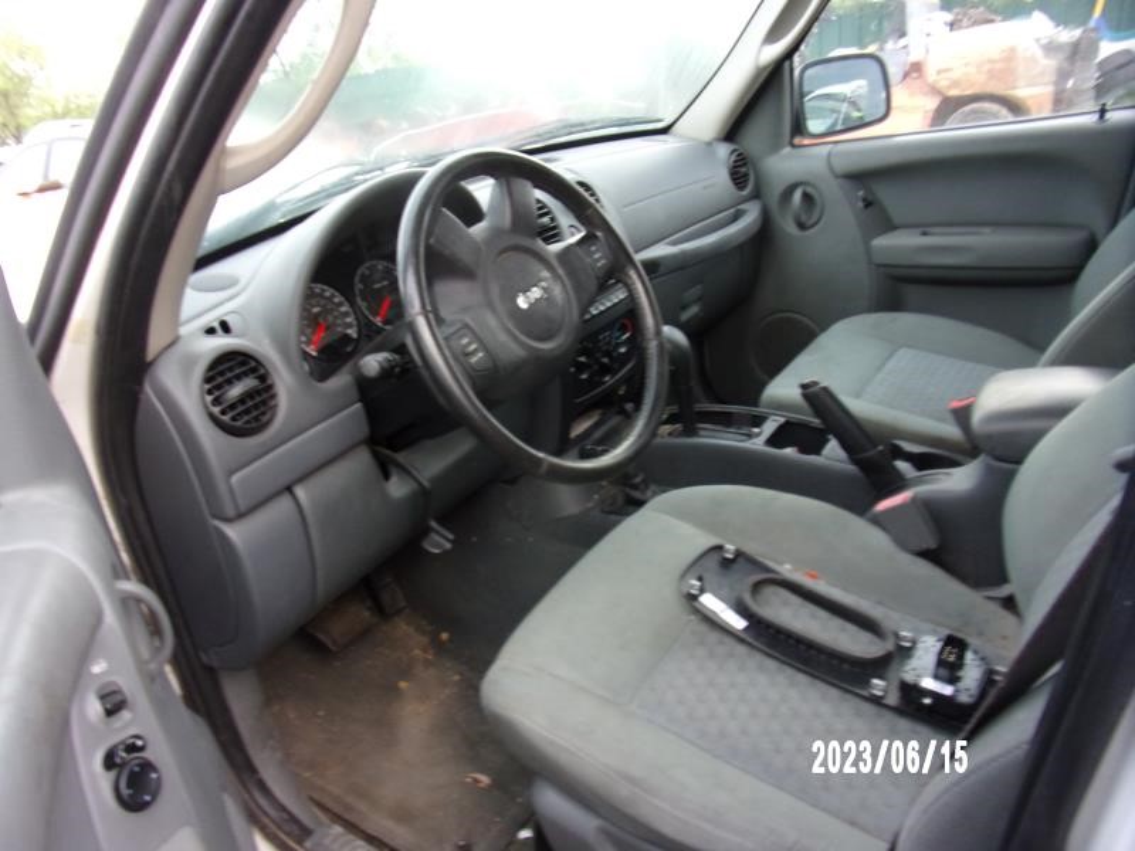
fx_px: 787
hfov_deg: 71.6
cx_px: 568
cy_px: 426
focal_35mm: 24
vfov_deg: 56.8
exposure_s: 1/34
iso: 127
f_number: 3.3
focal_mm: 4.3
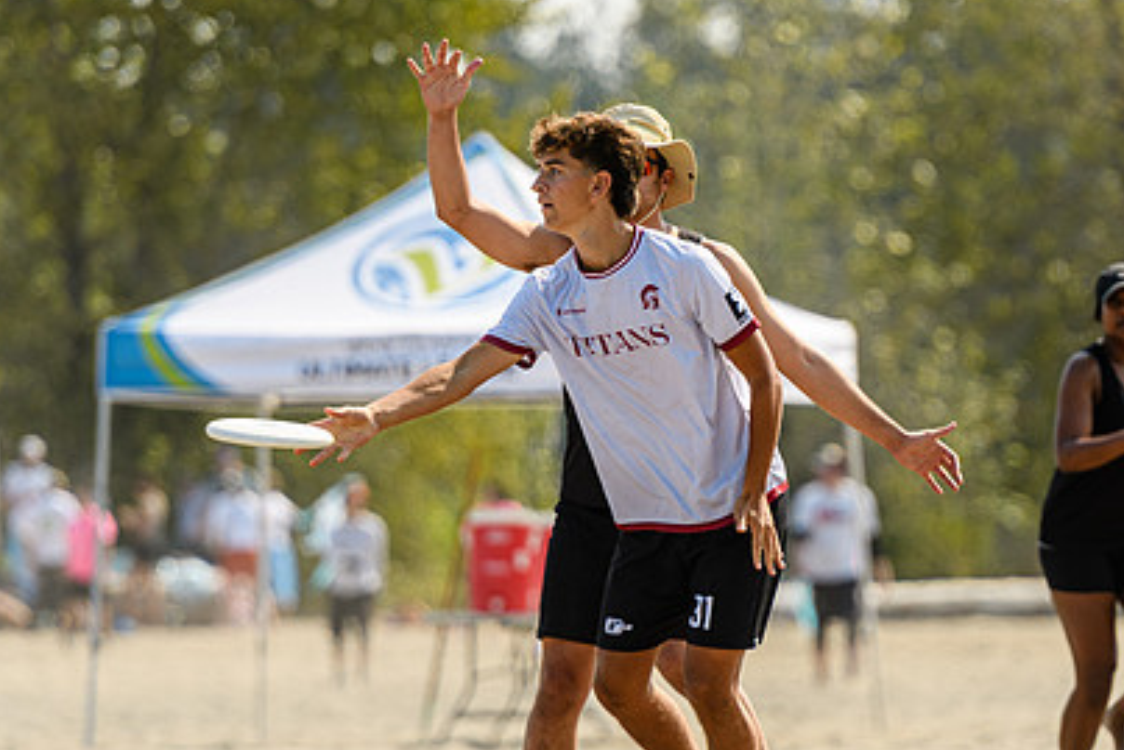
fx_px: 13492
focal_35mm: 432
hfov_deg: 4.8
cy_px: 386
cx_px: 706
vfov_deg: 3.2
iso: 100
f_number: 3.2
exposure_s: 1/1250
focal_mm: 200
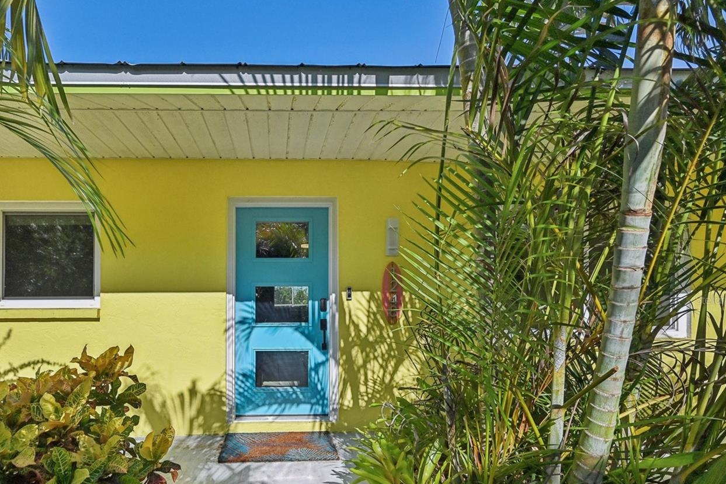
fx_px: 363
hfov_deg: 88.5
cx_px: 280
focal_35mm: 18
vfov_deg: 66.5
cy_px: 300
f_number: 8
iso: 400
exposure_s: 1/2000
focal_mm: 14
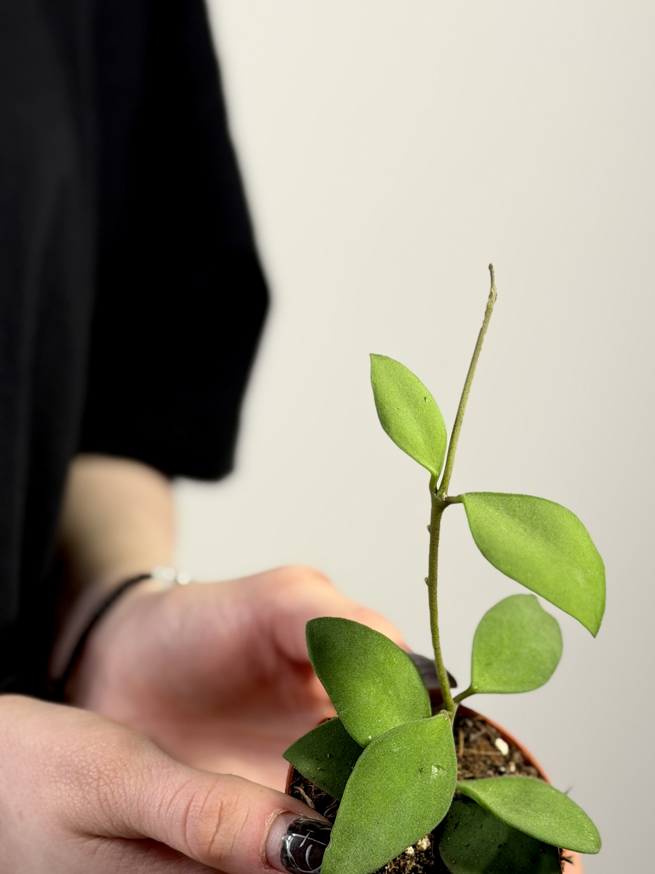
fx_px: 2019
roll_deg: -1.9
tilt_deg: -15.2
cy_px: 576
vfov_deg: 24.3
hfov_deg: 18.4
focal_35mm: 80
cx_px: 351
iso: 64
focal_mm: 6.76
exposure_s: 1/121
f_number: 1.78
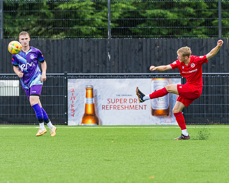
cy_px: 63
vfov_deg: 2.8
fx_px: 3683
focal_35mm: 544
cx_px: 165
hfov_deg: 3.6
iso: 400
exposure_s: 1/800
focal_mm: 200
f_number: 4
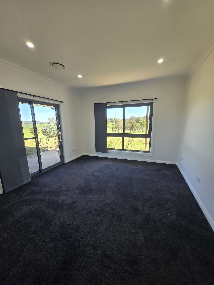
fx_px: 107
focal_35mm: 13
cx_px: 107
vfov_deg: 106.2
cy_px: 142
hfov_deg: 89.9
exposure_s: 1/100
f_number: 2.2
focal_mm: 1.7
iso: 40
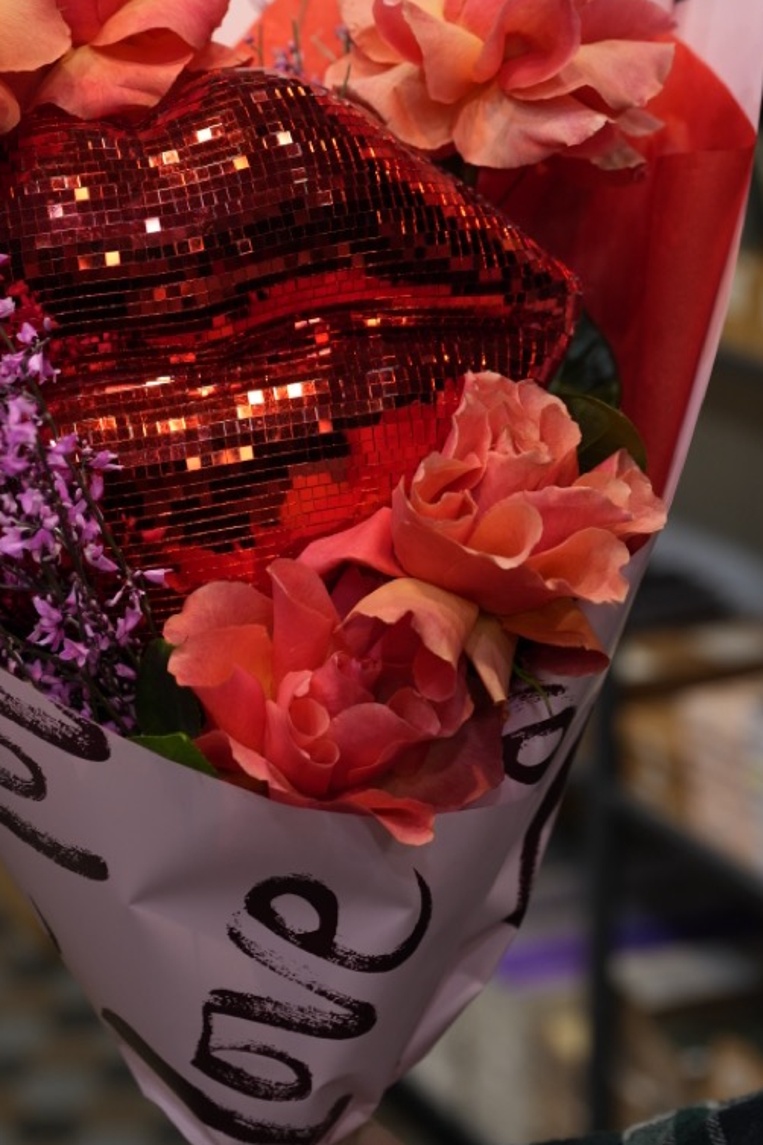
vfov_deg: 23.5
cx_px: 241
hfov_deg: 16.0
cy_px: 205
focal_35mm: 85
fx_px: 2702
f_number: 2.5
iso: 200
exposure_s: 1/50
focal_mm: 50
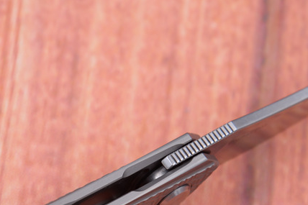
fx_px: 1958
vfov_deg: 6.0
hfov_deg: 9.0
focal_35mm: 229
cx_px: 109
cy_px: 205
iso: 200
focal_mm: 98
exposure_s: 1/80
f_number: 7.1
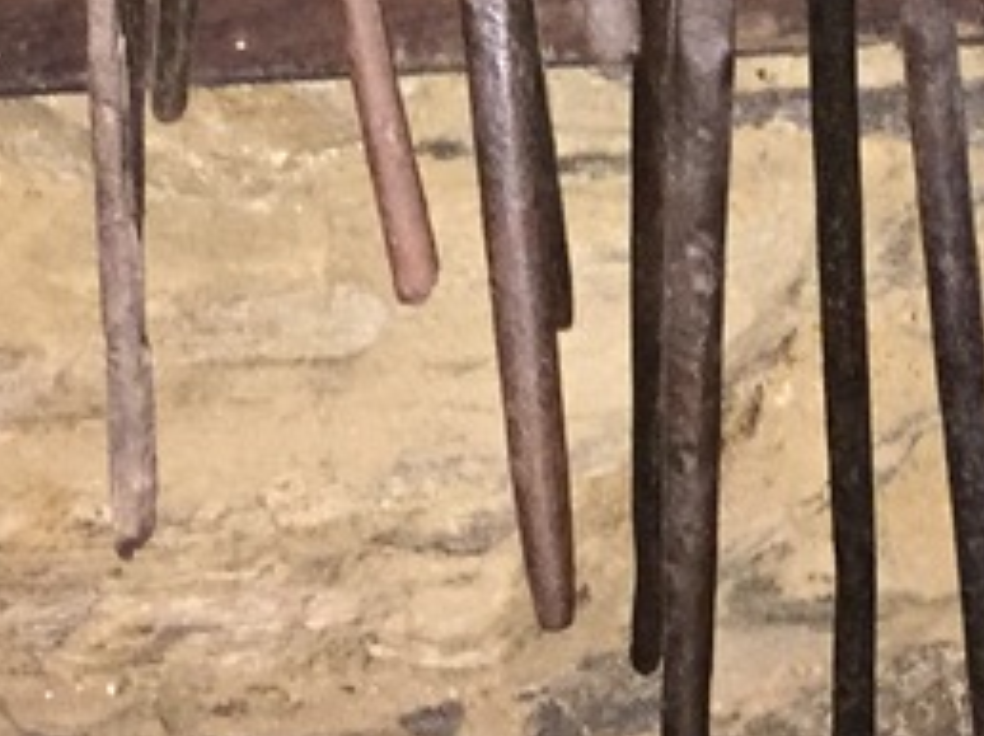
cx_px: 870
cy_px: -339
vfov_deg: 10.6
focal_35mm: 135
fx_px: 3834
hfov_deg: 14.5
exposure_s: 1/17
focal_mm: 4.15
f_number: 2.2
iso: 250
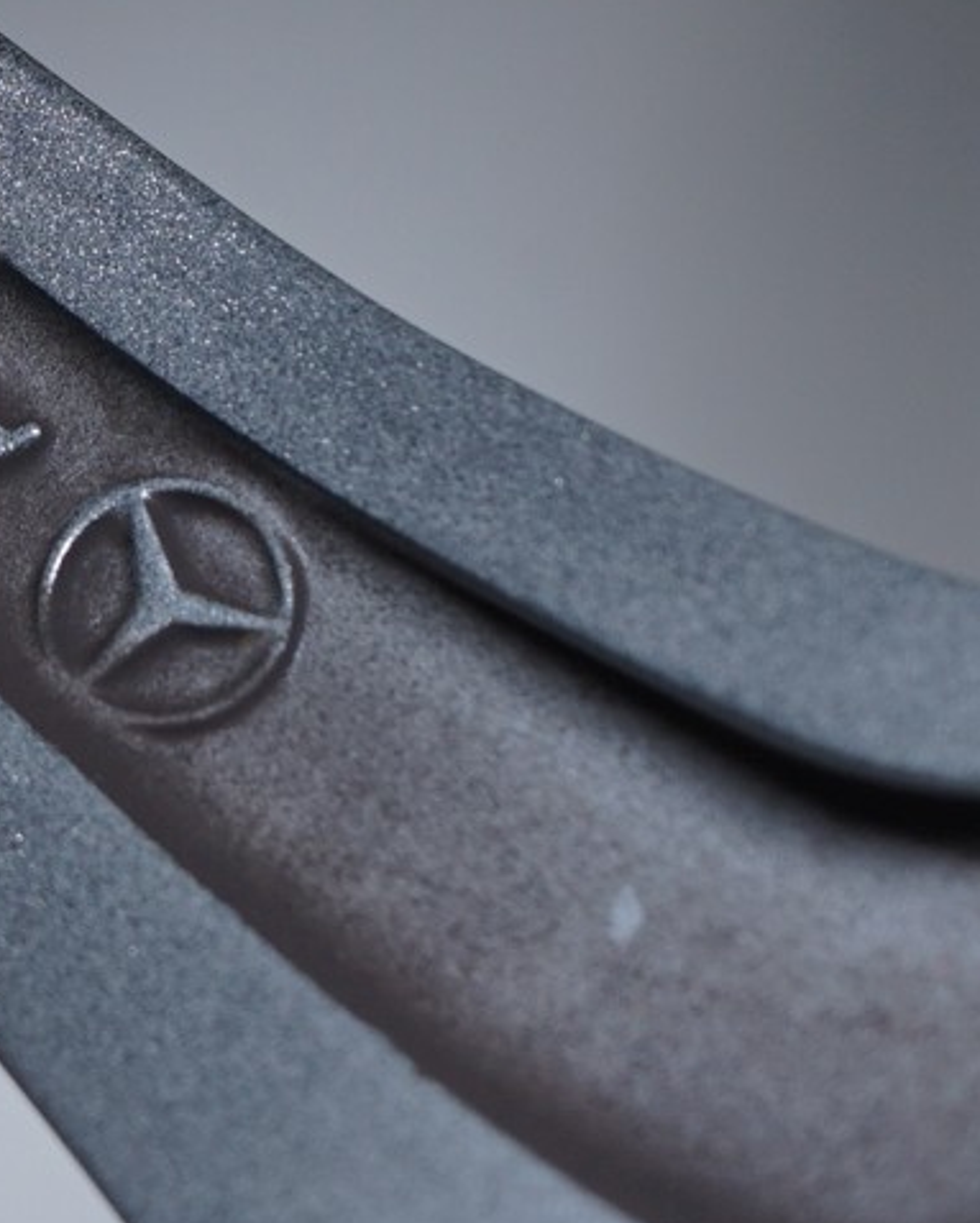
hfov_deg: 7.4
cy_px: 168
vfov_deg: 9.3
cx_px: -159
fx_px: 7498
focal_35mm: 207
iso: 250
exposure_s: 1/100
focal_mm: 55
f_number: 7.1
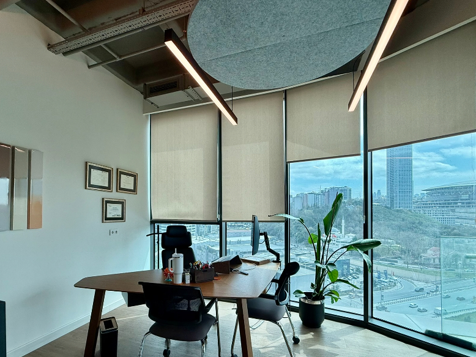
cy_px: 209
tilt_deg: +0.4
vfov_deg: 71.0
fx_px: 247
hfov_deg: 87.4
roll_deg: -0.2
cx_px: 212
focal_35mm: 18
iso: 50
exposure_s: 1/365
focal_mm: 2.22
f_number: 2.2
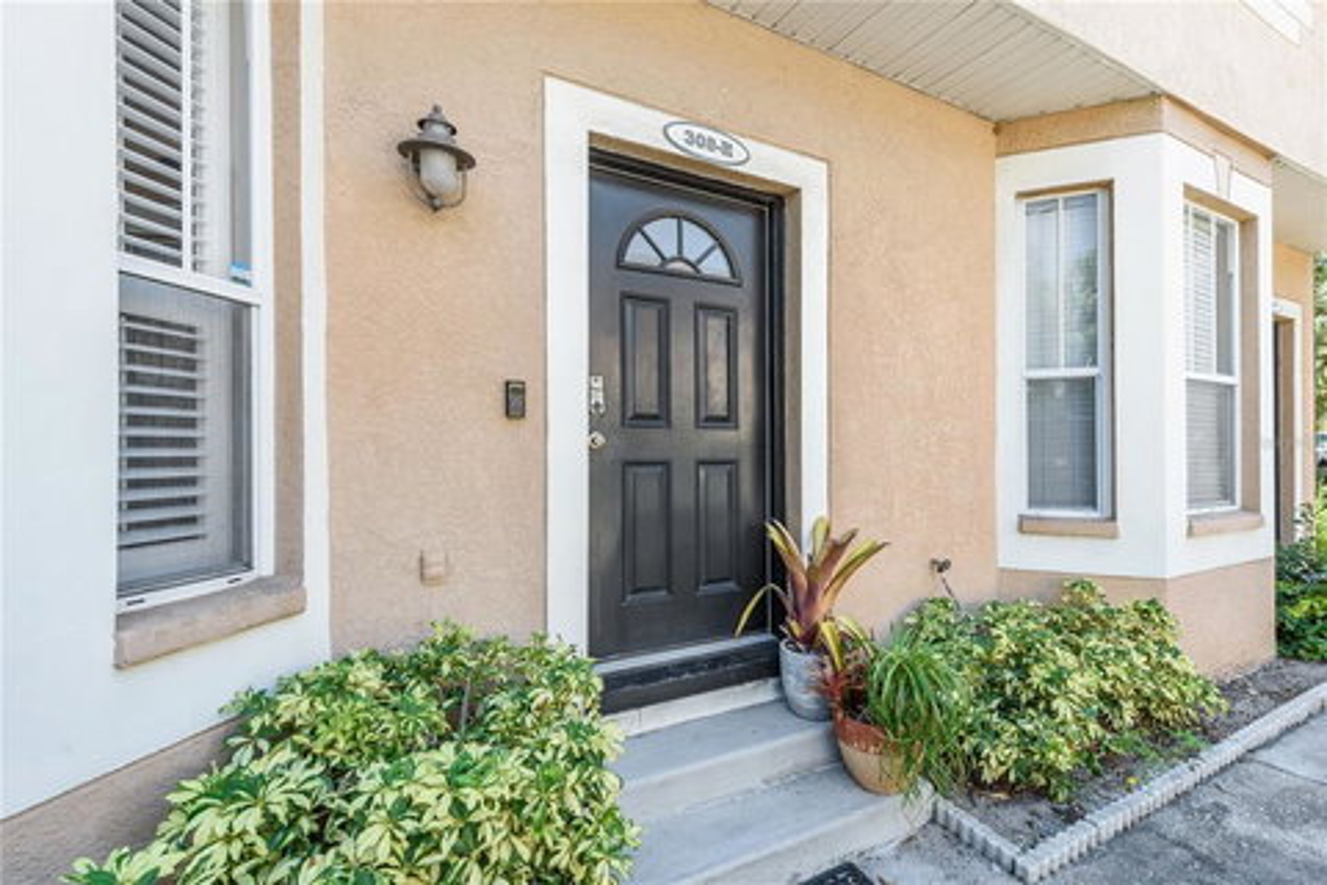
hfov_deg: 96.7
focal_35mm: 16
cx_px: 664
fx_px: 590
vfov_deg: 73.7
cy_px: 442
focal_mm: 16
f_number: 10
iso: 320
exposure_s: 1/50
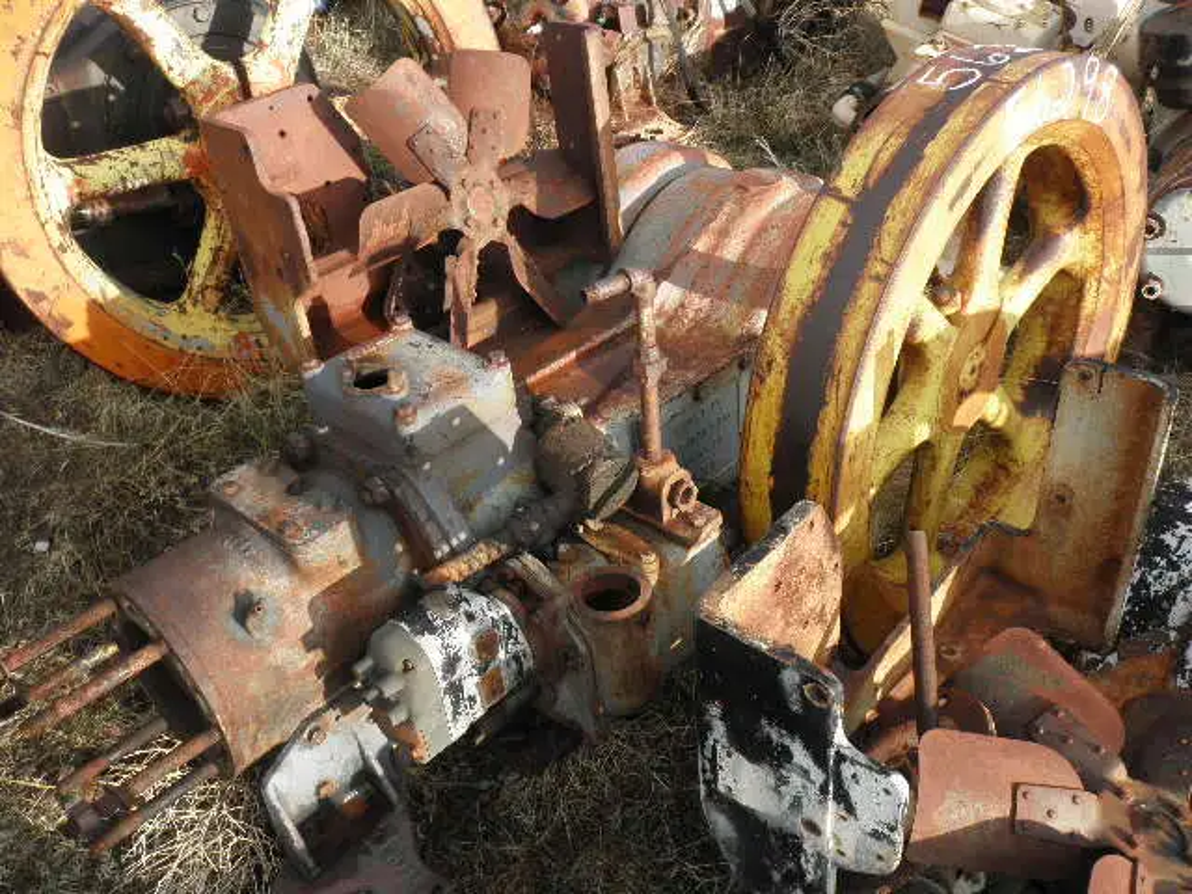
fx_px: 1205
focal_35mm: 35
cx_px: 596
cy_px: 447
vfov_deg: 40.7
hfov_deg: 52.6
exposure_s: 1/320
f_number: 3.2
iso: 64
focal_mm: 6.1
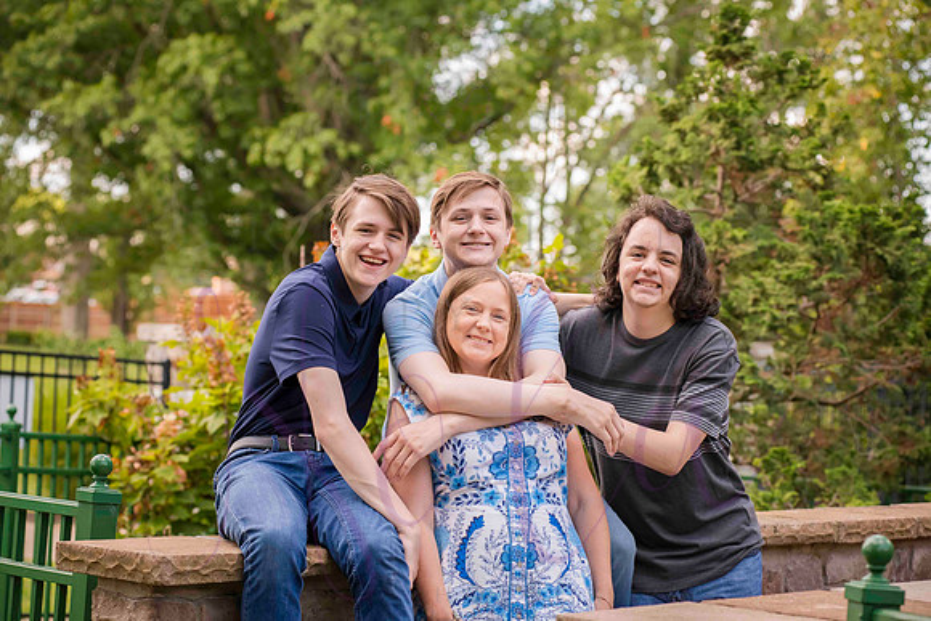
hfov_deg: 23.6
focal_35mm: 86
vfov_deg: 15.9
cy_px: 310
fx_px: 2224
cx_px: 466
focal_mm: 86
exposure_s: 1/320
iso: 400
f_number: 5.6
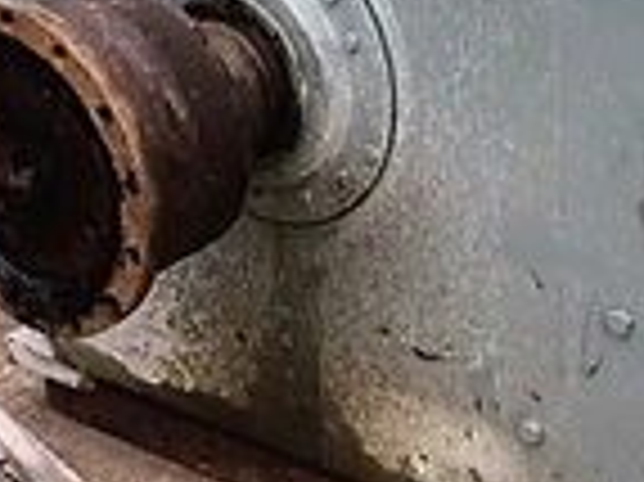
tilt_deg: -20.4
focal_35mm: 81
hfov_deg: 23.9
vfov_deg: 17.9
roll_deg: +1.0
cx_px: 473
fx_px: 1506
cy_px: 63
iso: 25
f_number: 2.2
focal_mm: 4.15
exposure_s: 1/176
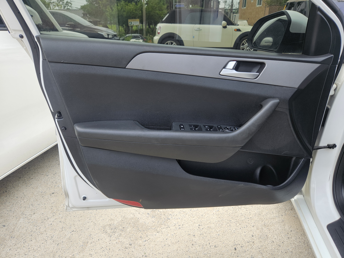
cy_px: 129
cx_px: 172
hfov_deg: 73.9
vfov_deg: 58.9
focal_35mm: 23
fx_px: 229
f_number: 1.8
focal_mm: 5.4
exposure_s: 1/719
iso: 40
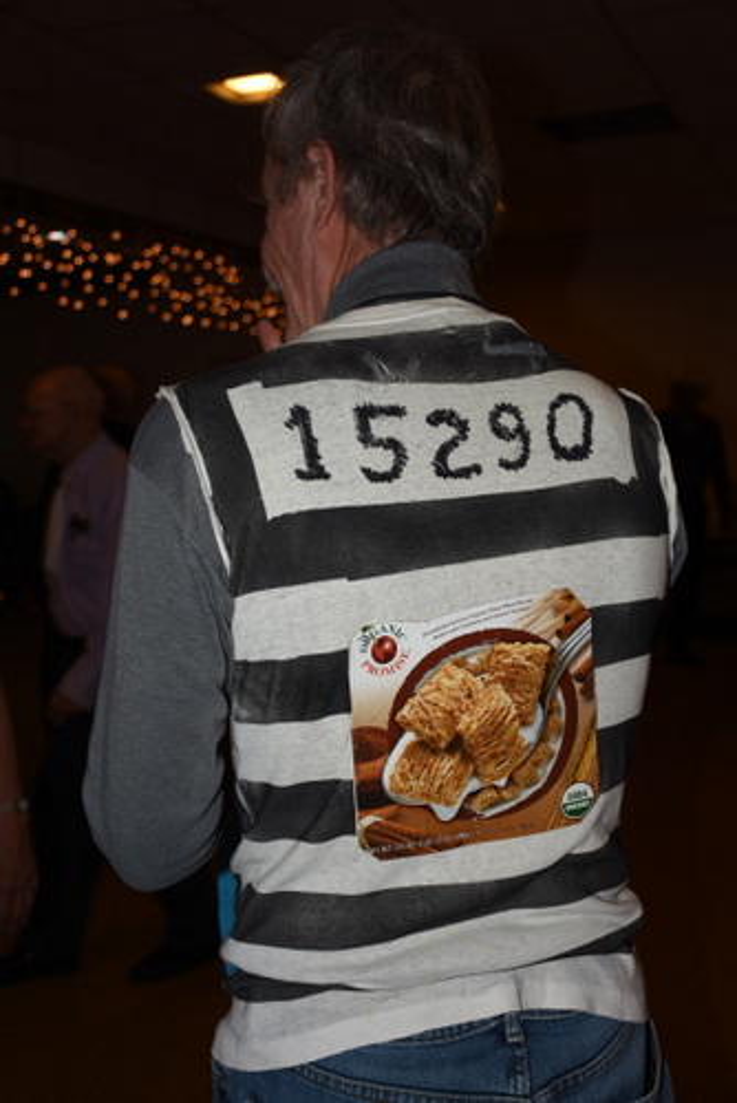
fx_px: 1242
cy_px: 552
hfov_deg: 33.1
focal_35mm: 40
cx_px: 368
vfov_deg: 47.9
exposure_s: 1/60
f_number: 4
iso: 100
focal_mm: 27
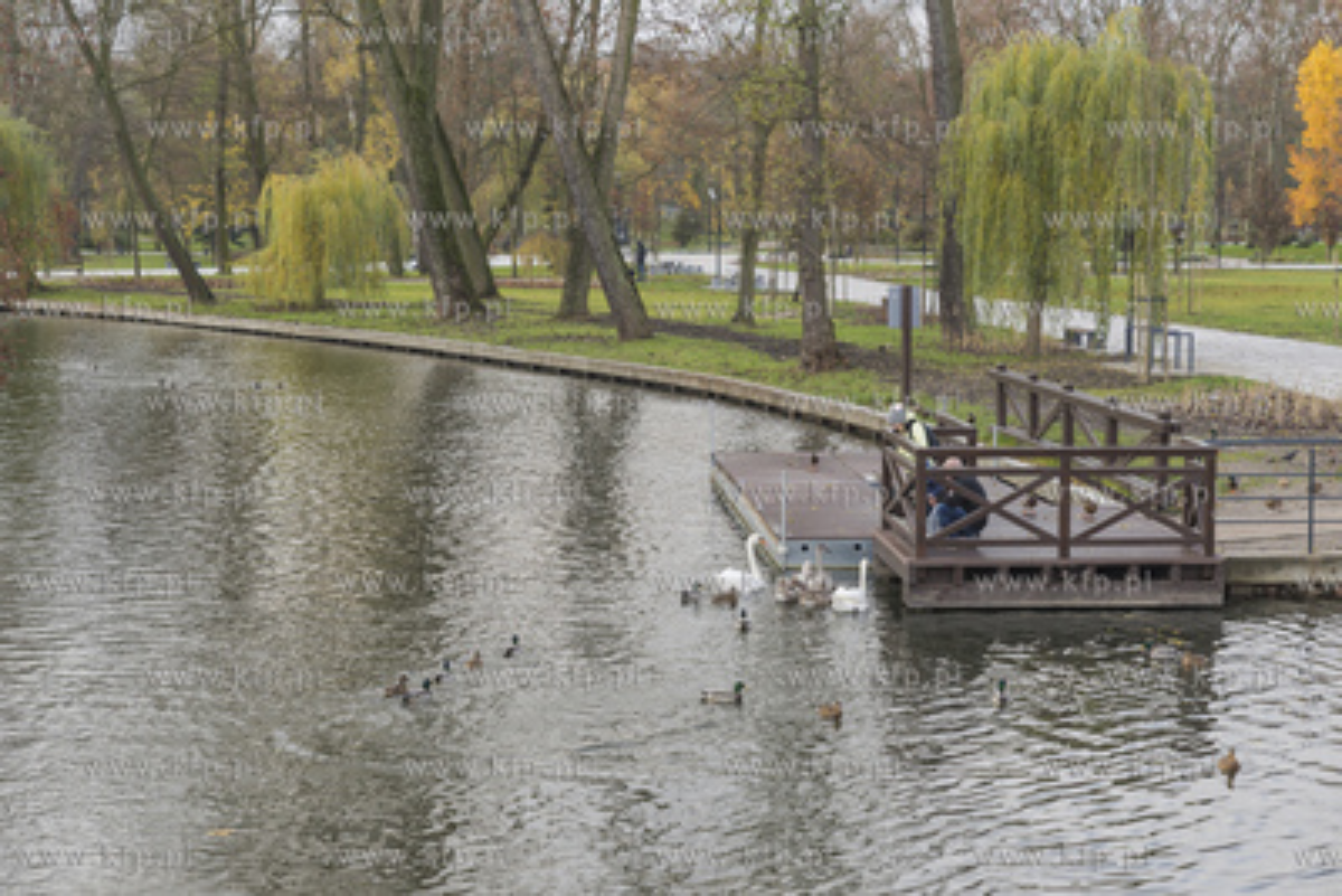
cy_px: 448
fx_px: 2610
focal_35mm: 70
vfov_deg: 19.5
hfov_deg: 28.8
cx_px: 671
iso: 400
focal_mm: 70
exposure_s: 1/400
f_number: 4.5
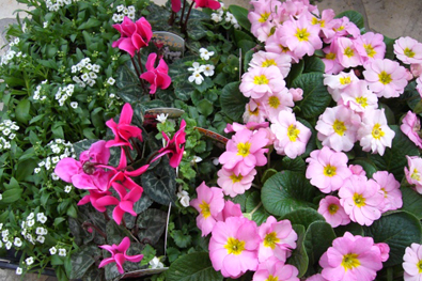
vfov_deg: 33.3
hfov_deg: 48.5
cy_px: 154
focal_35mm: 40
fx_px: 469
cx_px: 212
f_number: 2.7
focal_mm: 6.2
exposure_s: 1/125
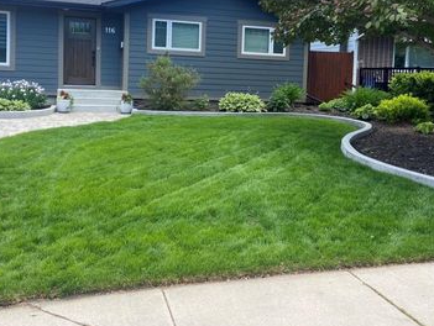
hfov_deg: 50.1
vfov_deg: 38.2
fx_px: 464
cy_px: 102
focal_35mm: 37
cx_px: 213
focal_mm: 4.25
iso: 32
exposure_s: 1/560
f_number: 1.8
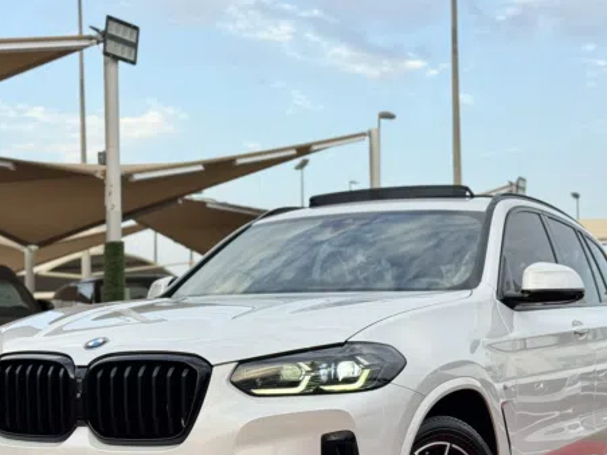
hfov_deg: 28.6
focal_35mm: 68
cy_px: 321
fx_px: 1192
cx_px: 291
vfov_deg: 21.5
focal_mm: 6.76
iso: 125
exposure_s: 1/488
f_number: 1.78
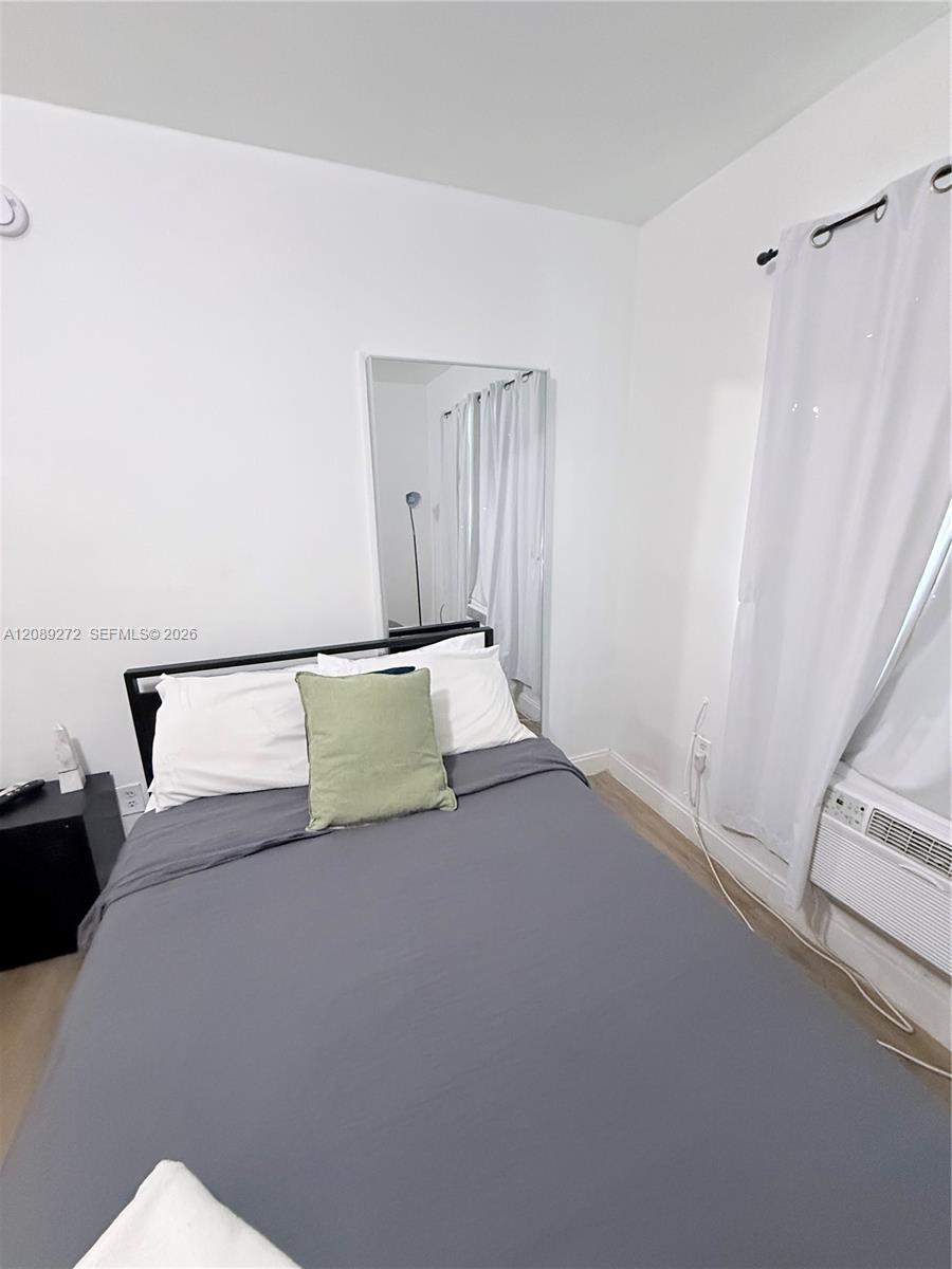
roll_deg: +1.4
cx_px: 476
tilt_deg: -13.5
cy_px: 634
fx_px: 513
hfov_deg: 85.7
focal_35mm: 14
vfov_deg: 102.1
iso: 640
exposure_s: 1/60
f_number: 2.2
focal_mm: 2.22
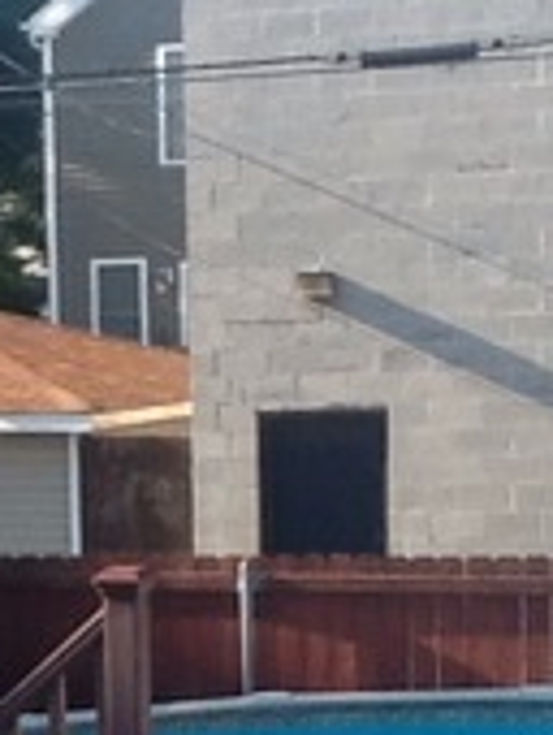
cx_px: 86
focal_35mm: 124
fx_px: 2635
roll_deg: +1.5
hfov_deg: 11.9
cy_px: 692
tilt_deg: -8.8
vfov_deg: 15.6
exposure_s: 1/393
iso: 40
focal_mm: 2.03
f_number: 2.4
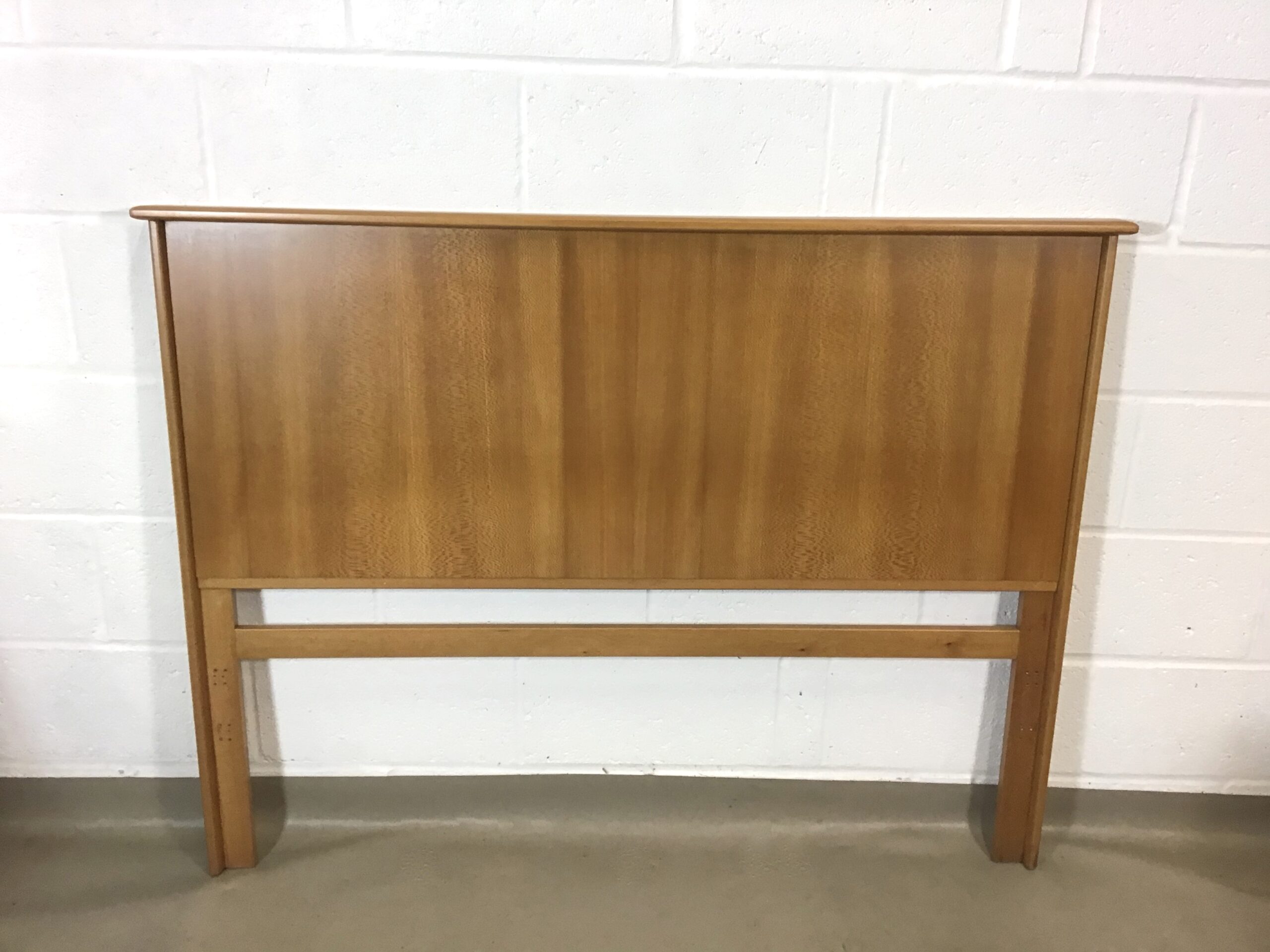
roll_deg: -0.8
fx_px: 1137
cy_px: 476
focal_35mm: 31
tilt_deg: -19.0
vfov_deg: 45.4
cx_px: 635
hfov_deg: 58.4
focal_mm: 3.3
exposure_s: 1/33
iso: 50
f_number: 2.4
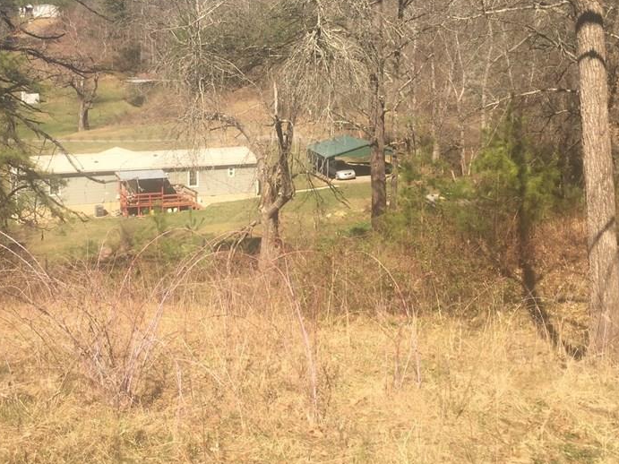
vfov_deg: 33.5
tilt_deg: -11.5
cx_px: 278
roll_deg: +0.2
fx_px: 769
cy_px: 188
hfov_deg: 43.8
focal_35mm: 43
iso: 32
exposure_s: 1/1199
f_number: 2.2
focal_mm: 4.15
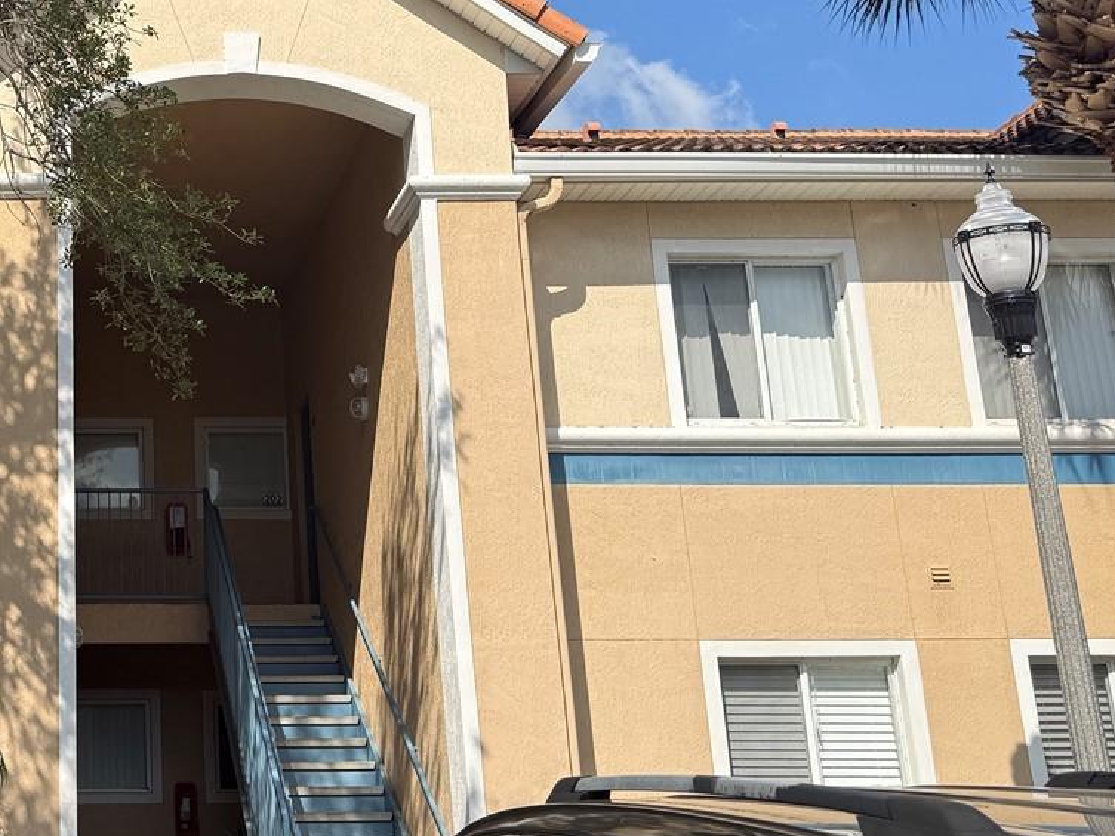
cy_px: 296
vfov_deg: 28.4
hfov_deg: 34.9
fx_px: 1643
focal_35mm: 51
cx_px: 71
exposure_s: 1/4975
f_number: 1.78
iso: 80
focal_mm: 6.76
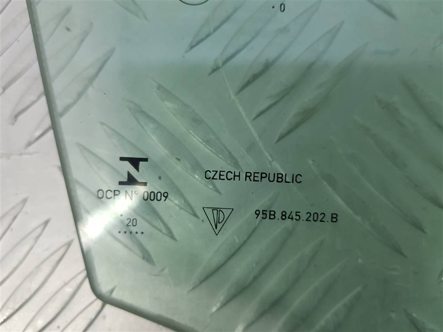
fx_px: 333
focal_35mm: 26
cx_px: 222
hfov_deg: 67.3
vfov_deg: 53.1
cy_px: 166
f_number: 1.7
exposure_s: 1/100
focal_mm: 4.2
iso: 80
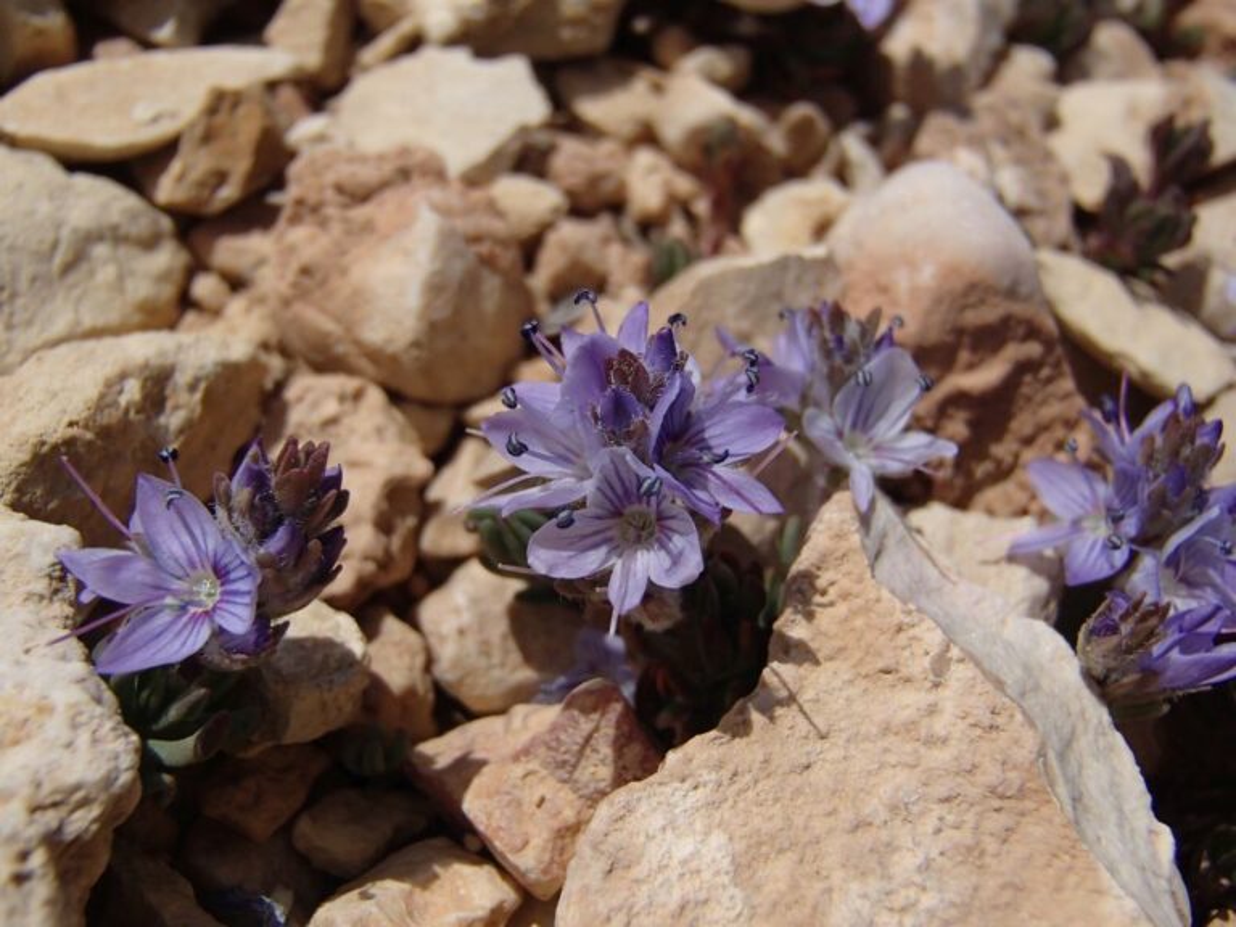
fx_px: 1321
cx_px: 618
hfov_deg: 50.1
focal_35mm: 37
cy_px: 464
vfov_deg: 38.7
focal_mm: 6.64
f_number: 13
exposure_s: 1/250
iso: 100
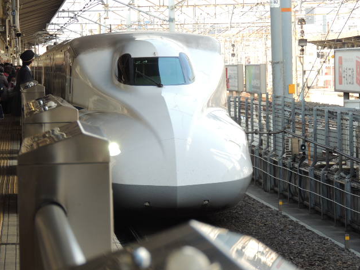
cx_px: 179
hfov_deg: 8.7
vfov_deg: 6.5
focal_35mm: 228
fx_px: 2371
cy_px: 134
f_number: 4.6
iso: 100
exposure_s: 1/80
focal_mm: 40.1
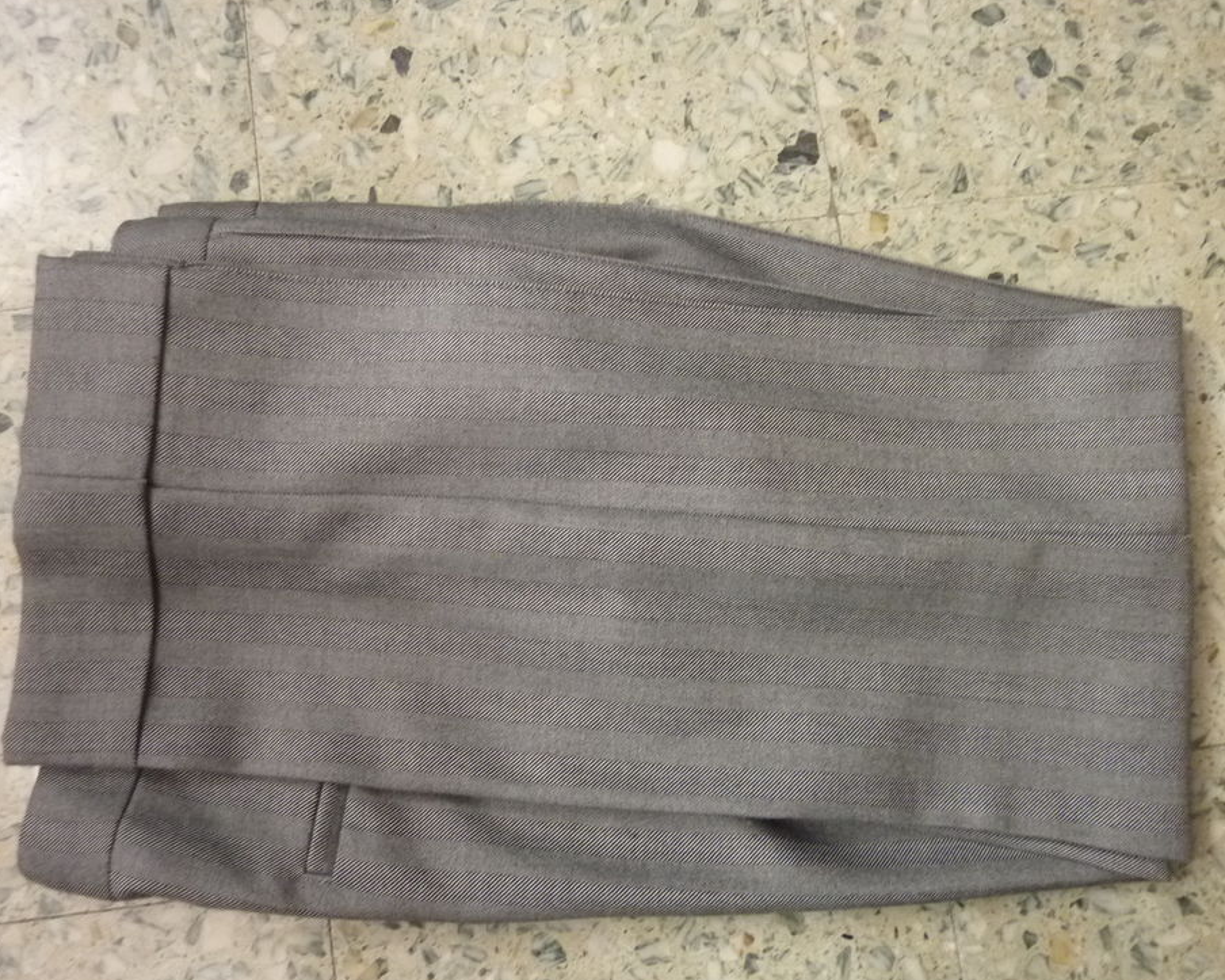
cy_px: 500
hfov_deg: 64.1
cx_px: 604
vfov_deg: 53.2
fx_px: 979
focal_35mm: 27
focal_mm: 4.1
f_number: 3.3
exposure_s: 1/30
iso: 400
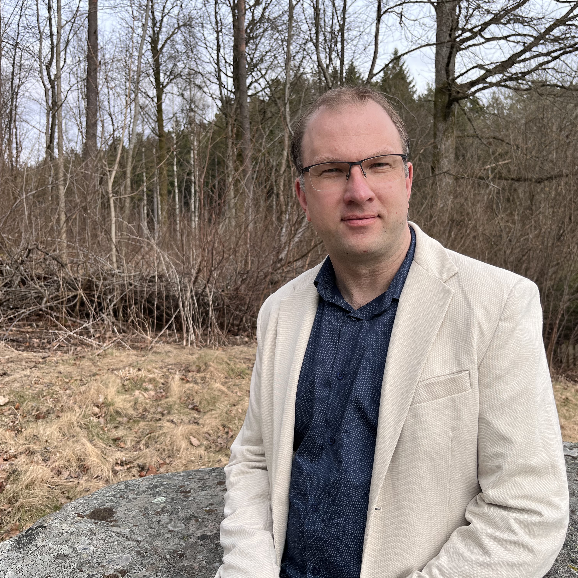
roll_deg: +1.8
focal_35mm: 31
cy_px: 286
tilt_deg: -3.2
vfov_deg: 52.5
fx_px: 586
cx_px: 330
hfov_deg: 52.3
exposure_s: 1/1294
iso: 50
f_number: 1.6
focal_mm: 5.1
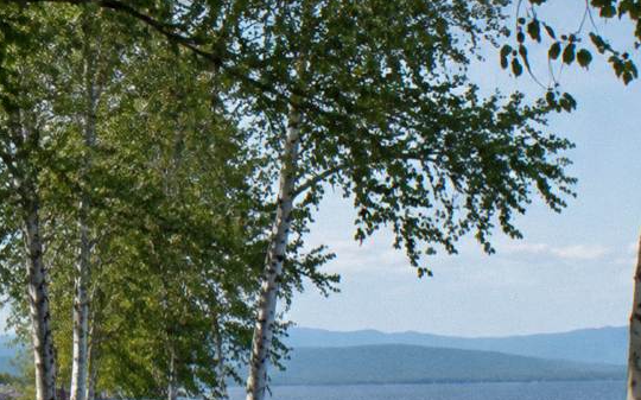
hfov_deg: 35.1
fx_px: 1013
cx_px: 338
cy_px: 428
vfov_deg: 21.3
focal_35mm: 58
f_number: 8
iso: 320
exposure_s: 1/320
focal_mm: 24
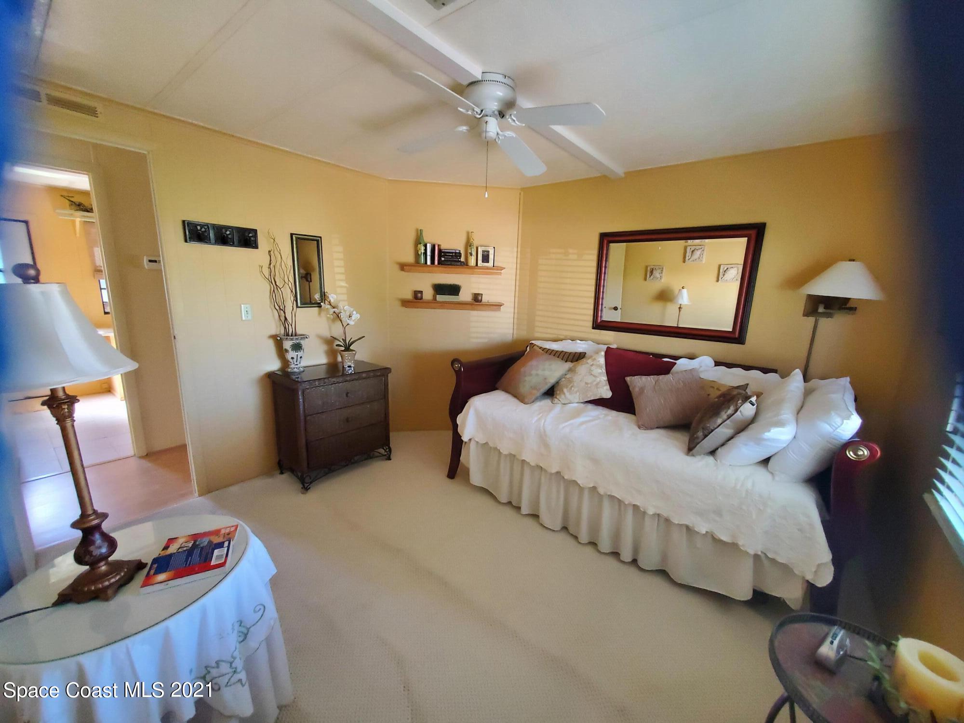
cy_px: 362
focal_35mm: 13
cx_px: 482
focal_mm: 1.8
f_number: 2.2
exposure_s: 1/50
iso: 640
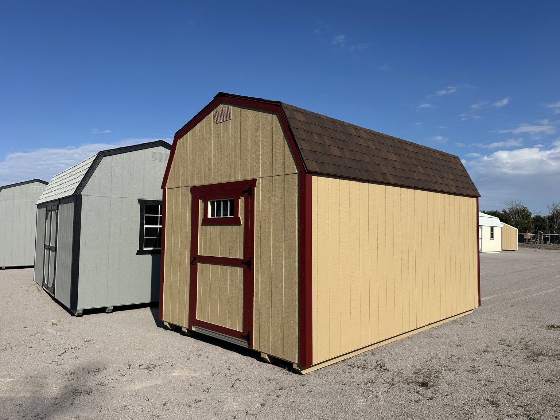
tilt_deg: +4.2
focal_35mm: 25
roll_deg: +0.8
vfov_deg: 54.9
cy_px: 210
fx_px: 404
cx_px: 283
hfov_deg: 69.4
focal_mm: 6.86
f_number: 1.78
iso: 80
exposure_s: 1/7576
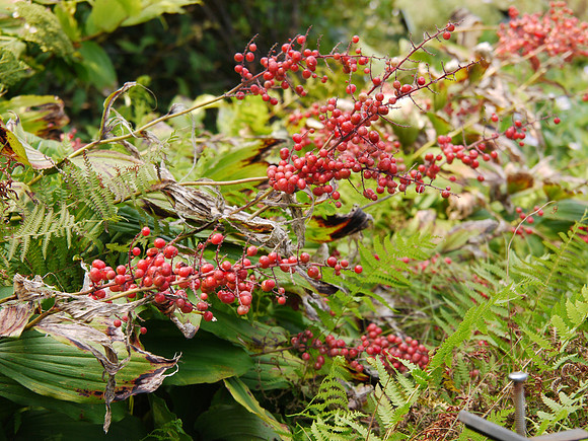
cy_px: 220
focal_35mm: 108
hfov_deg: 18.2
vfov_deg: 13.7
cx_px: 294
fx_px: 1835
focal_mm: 54
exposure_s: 1/250
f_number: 5.4
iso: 200
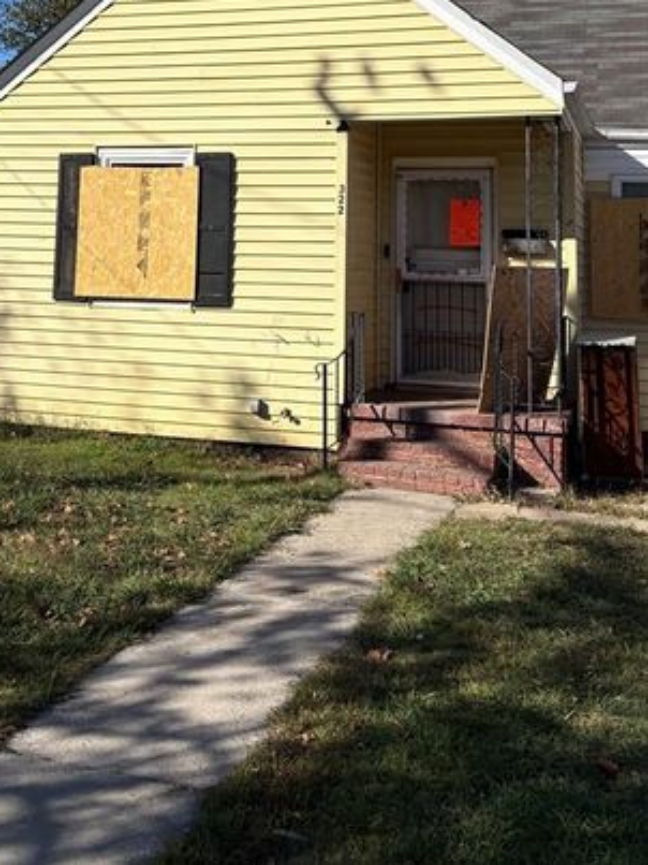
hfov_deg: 33.5
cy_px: 151
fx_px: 1074
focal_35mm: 43
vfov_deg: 41.6
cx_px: 266
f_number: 1.6
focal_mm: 5.96
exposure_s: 1/4950
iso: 50
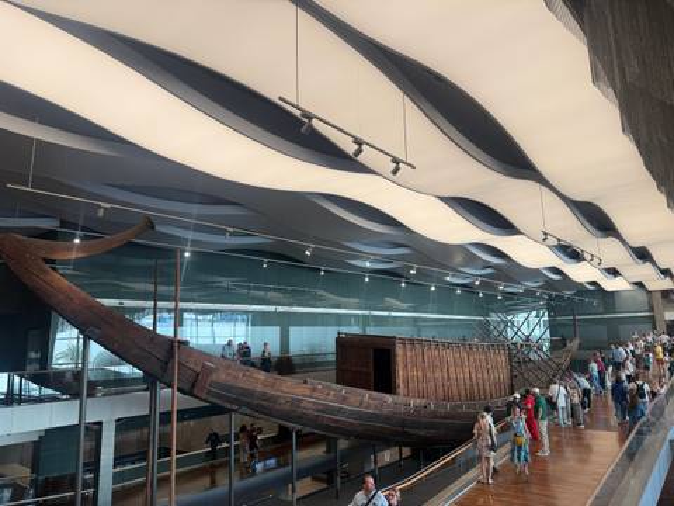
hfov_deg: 71.6
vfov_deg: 56.8
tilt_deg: +10.5
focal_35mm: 24
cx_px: 337
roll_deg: +1.5
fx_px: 467
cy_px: 253
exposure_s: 1/100
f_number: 1.78
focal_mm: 6.76
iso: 50
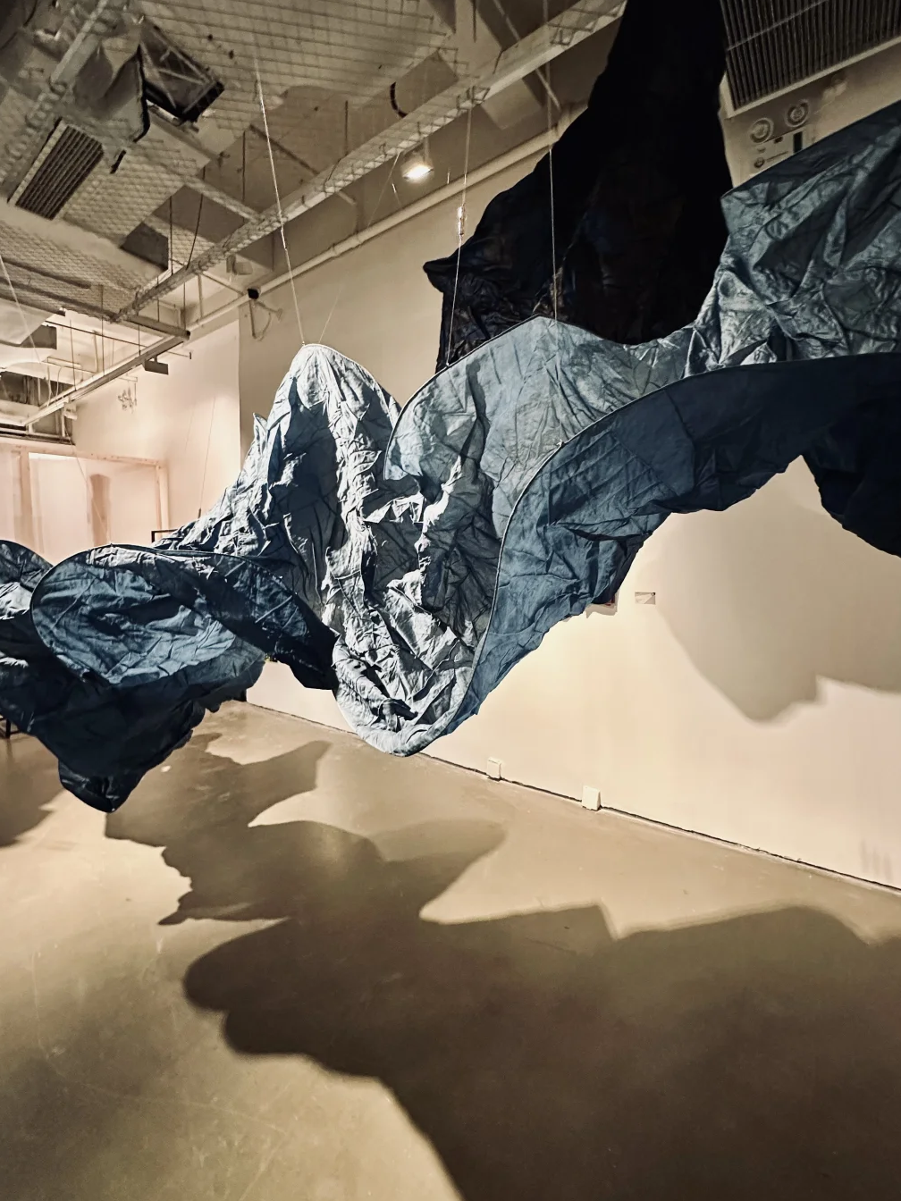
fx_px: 521
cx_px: 463
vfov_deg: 98.1
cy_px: 565
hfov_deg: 81.7
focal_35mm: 15
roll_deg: -0.6
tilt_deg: -2.1
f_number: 2.2
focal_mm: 2.22
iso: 800
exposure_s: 1/54
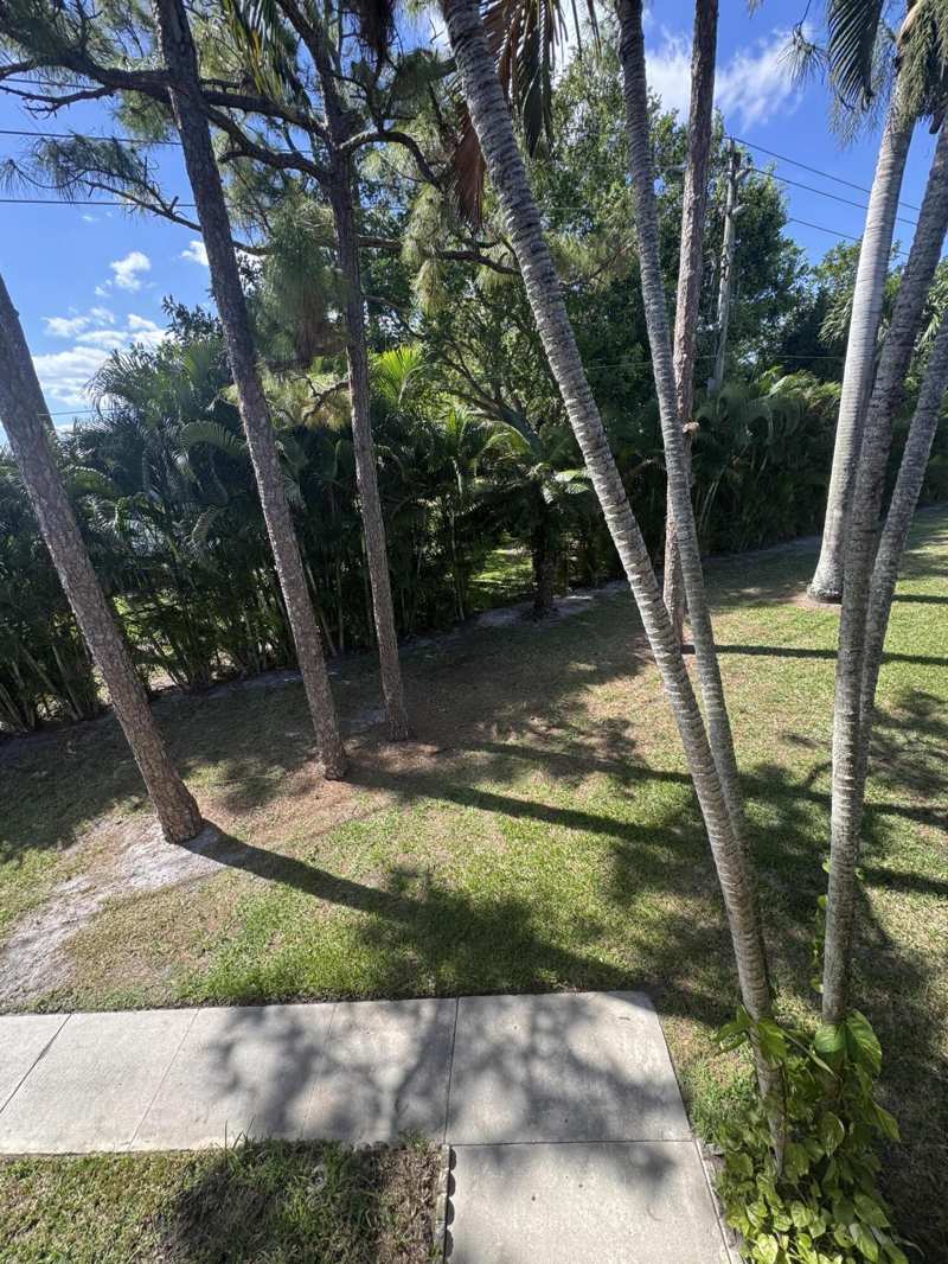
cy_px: 632
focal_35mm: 14
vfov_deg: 102.1
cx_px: 474
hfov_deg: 85.7
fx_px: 511
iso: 40
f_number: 2.2
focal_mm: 2.22
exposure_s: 1/303
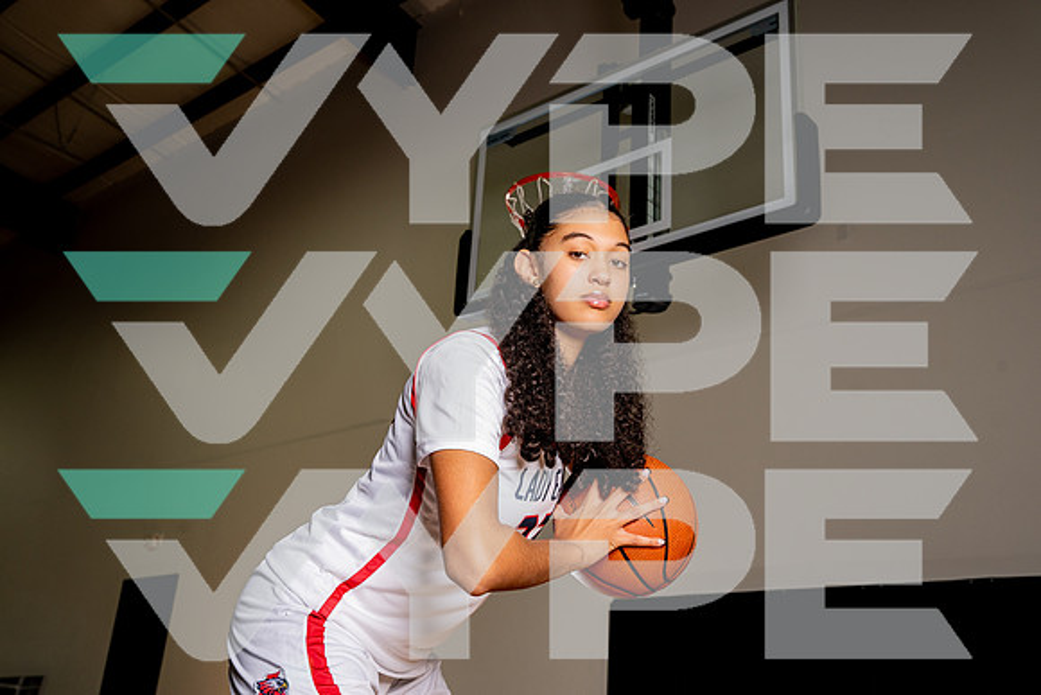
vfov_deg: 36.5
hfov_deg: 52.6
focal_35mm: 36
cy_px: 348
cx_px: 520
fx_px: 1053
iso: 640
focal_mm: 36.4
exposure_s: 1/200
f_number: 7.1
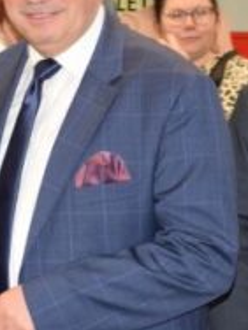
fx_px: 2369
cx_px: -2
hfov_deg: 6.0
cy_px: 81
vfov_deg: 8.0
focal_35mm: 248
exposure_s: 1/60
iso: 900
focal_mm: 42
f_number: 4.8
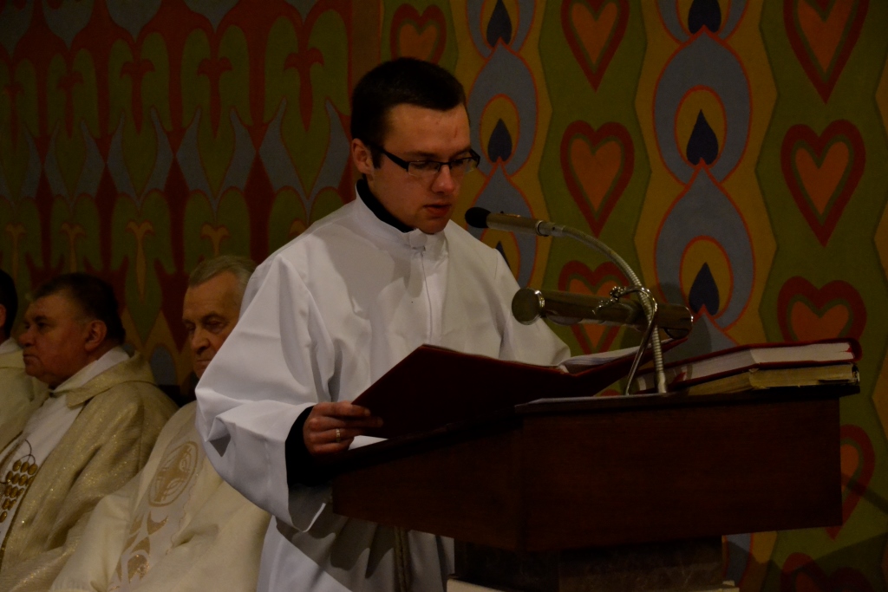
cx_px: 444
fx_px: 2664
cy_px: 296
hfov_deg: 18.9
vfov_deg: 12.7
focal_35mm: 108
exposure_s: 1/100
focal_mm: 72
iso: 3200
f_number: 5.3
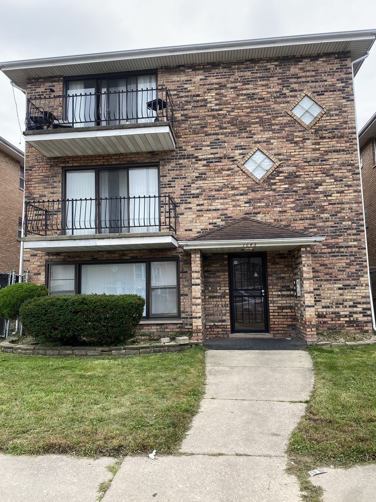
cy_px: 251
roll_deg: +0.4
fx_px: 377
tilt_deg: +7.9
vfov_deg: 67.3
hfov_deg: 53.1
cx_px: 188
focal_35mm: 26
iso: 32
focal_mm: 4.25
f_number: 1.8
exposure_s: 1/265
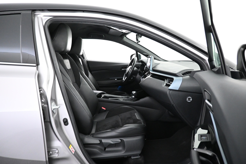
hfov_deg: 73.7
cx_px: 123
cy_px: 82
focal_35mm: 24
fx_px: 164
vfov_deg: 53.1
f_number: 3.5
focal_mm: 16
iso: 4000
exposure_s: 1/50
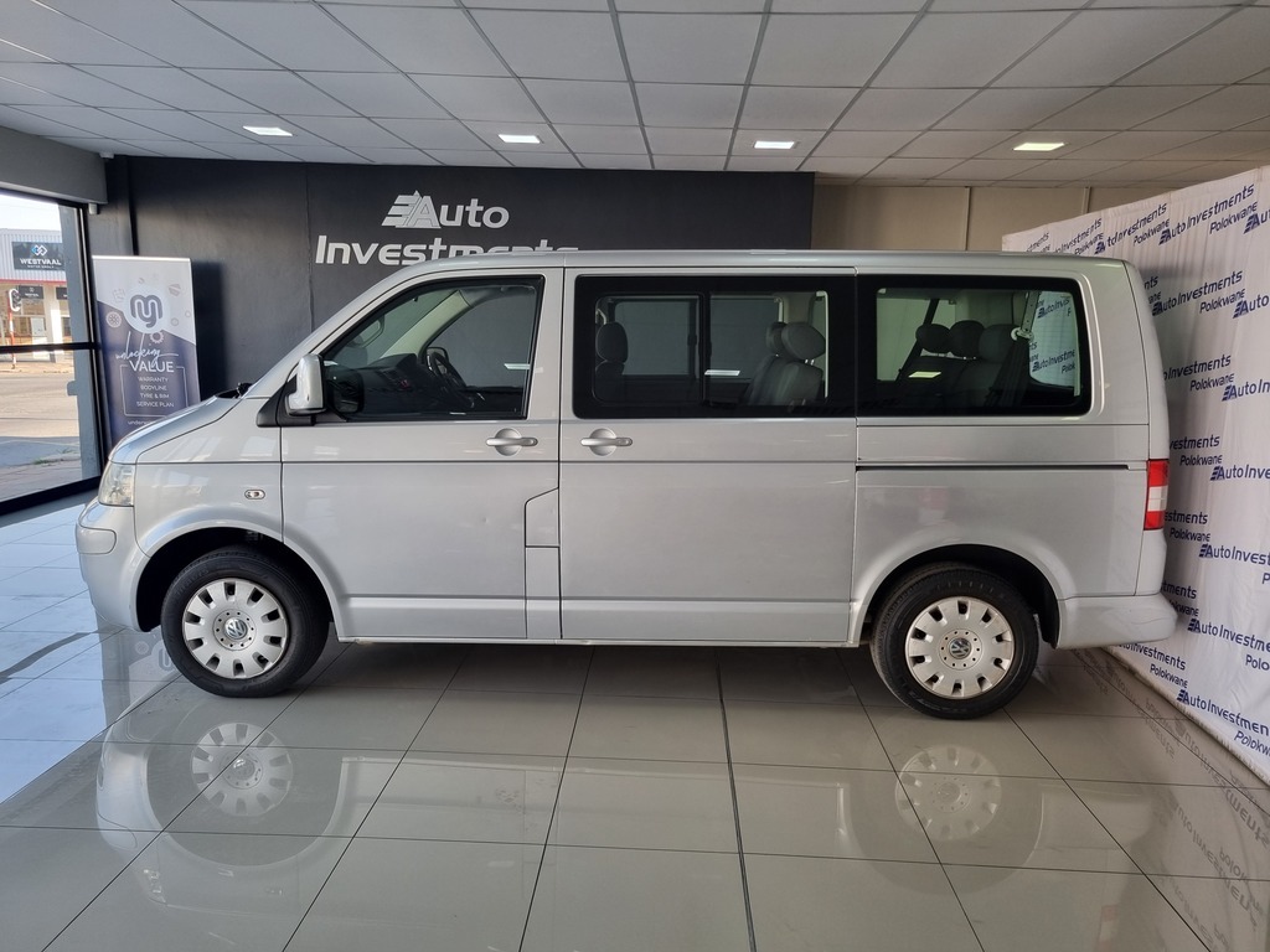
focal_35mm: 26
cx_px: 635
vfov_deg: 53.1
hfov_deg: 67.3
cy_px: 476
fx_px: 954
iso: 50
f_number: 1.8
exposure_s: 1/100
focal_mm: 5.4
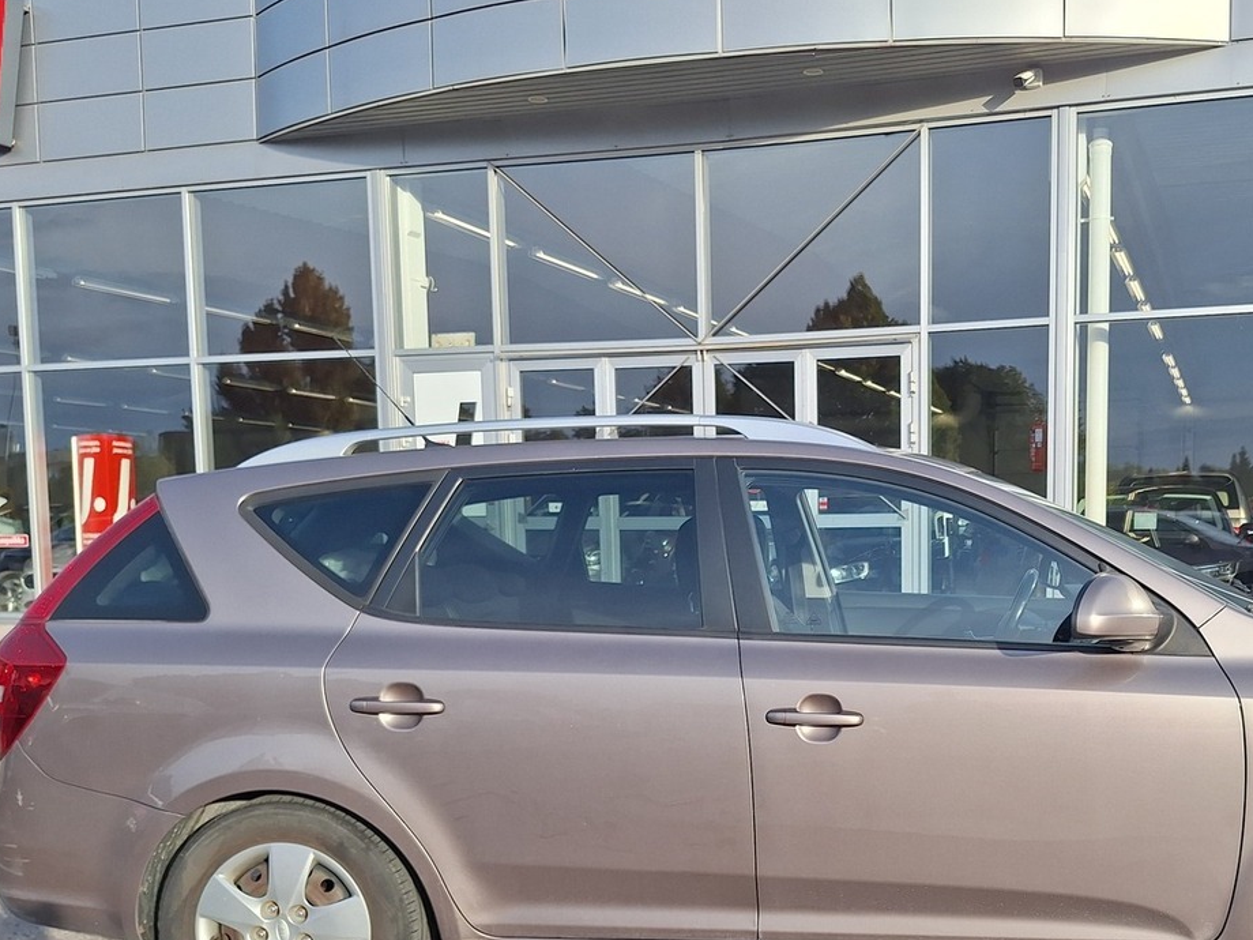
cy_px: 653
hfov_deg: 50.2
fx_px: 1303
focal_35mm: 36
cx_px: 865
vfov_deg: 39.0
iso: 40
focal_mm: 5.54
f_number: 1.8
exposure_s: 1/1377
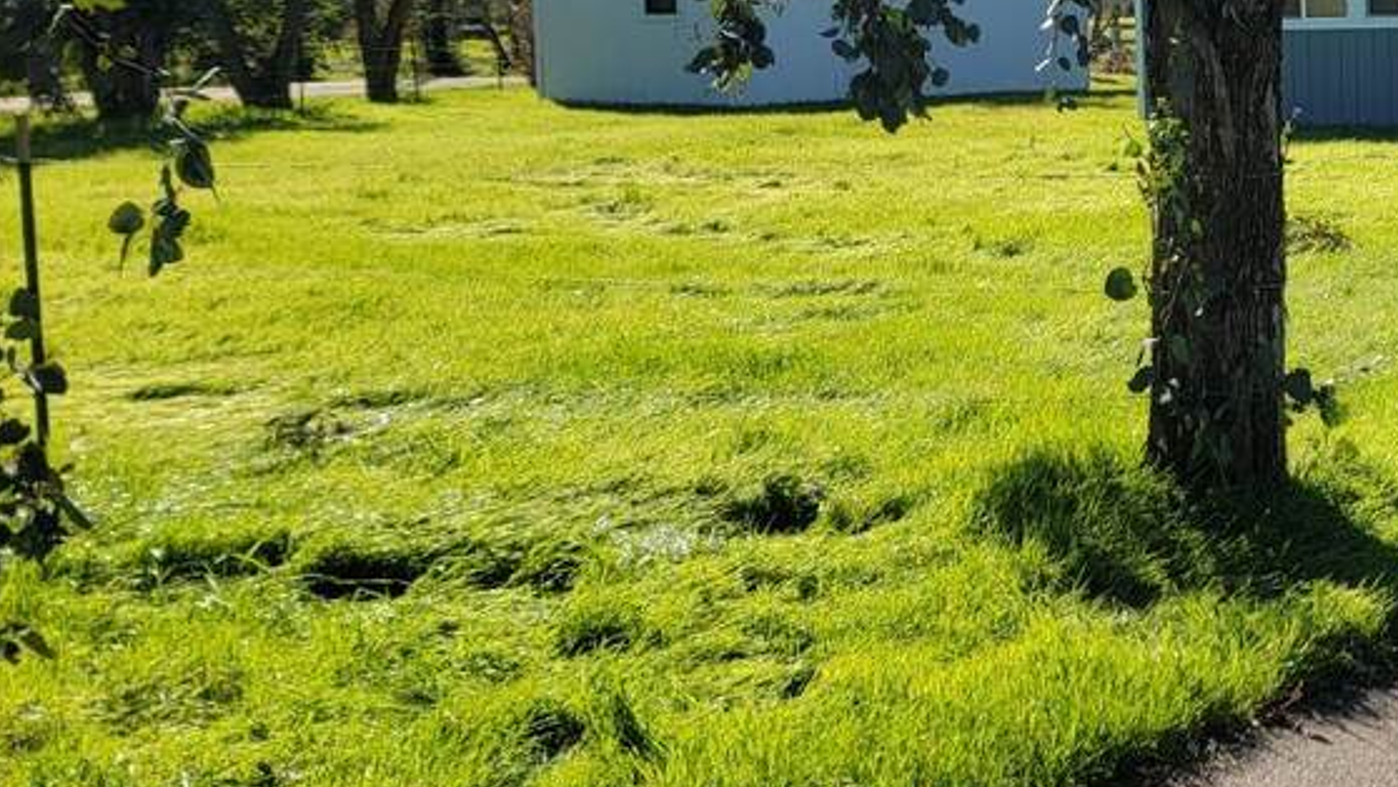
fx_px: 2224
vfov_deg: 19.7
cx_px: 1513
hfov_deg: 31.3
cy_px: 98
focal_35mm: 60
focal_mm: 6.7
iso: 16
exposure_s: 1/638
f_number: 1.8
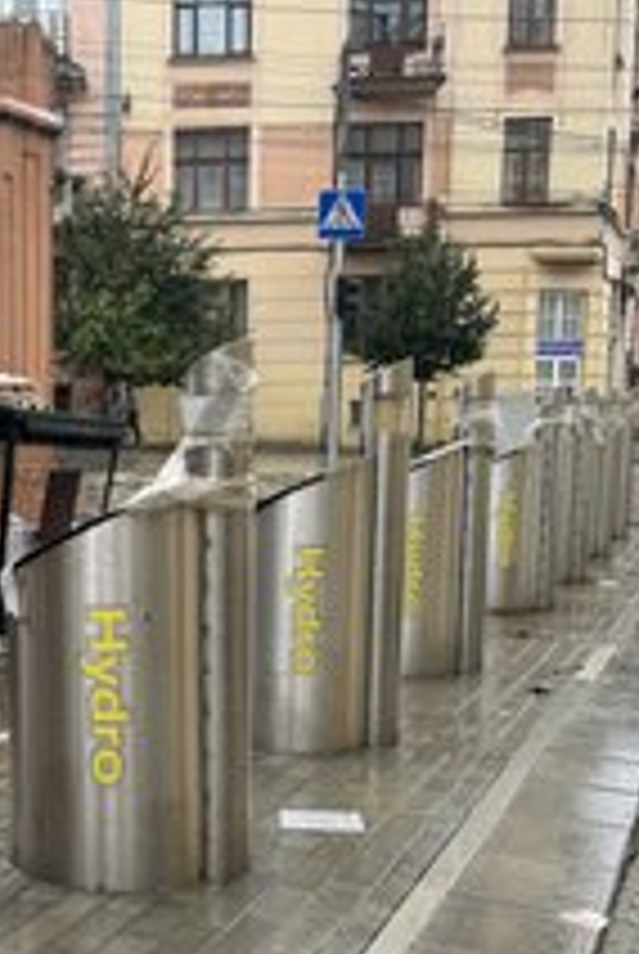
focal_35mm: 47
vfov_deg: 41.4
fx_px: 1247
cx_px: 50
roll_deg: +1.2
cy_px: 630
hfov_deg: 27.6
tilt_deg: -9.4
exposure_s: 1/318
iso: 80
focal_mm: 6.76
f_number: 1.78
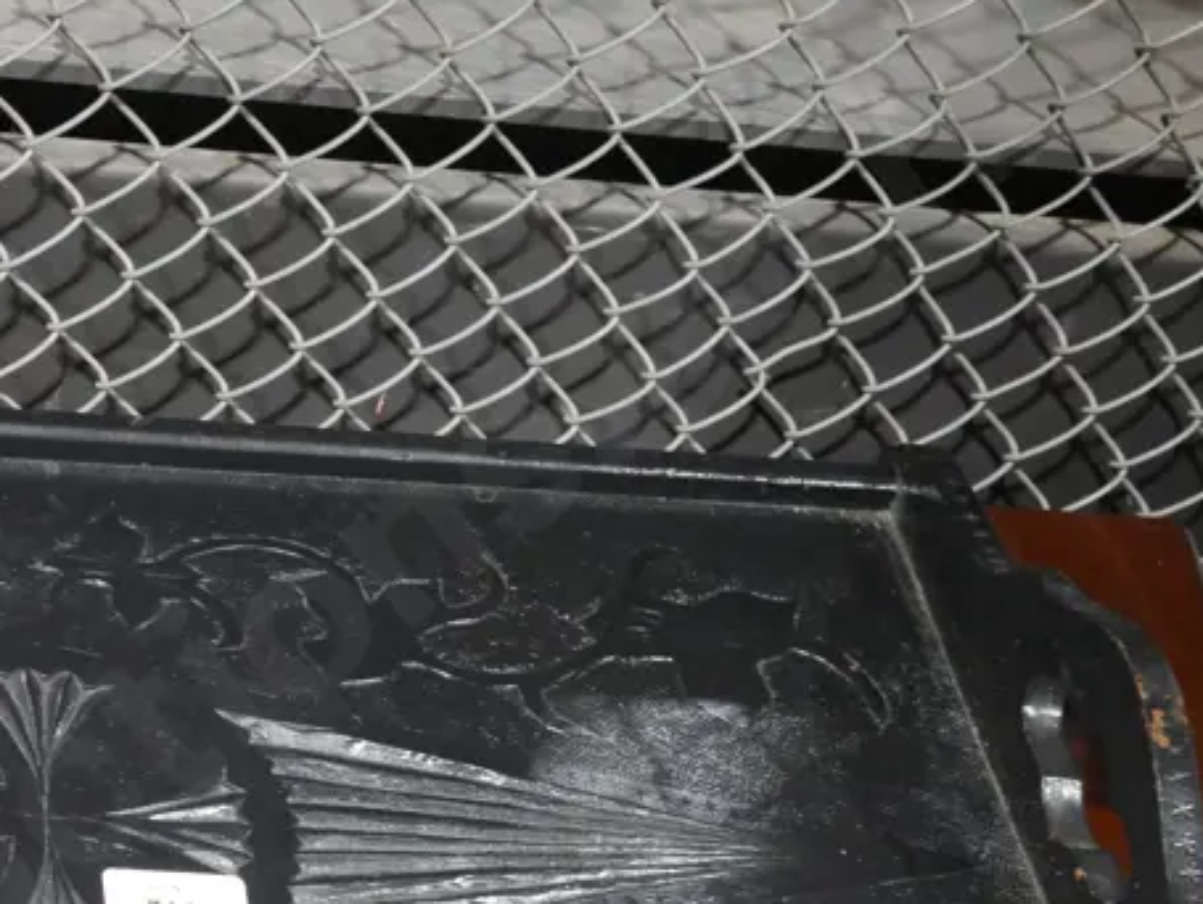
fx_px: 3130
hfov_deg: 21.0
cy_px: 866
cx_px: -11
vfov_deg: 16.2
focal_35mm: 90
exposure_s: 1/60
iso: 1600
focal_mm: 20
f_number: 4.5
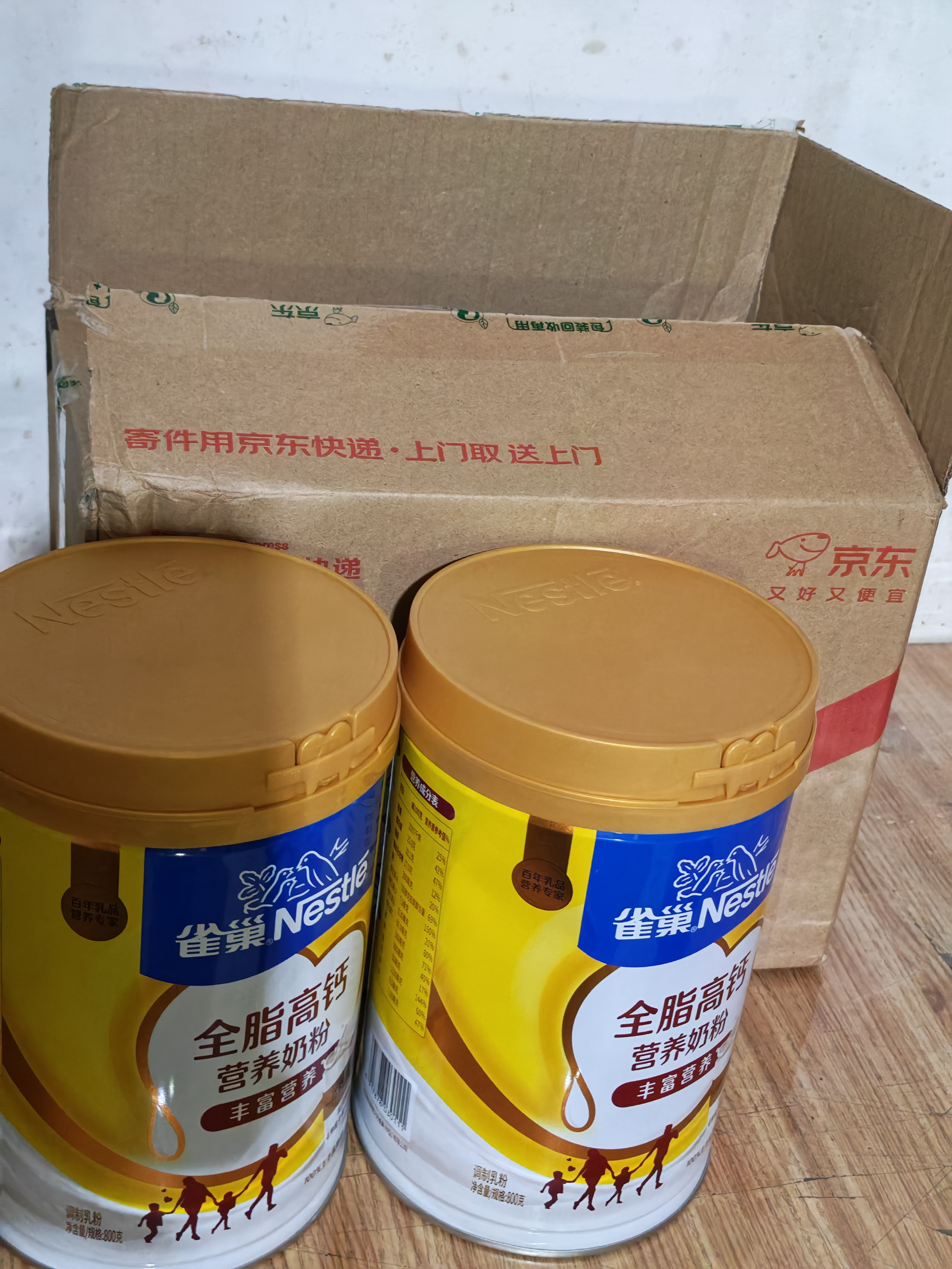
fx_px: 1760
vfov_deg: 39.7
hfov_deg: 30.3
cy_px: 634
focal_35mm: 48
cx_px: 476
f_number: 1.9
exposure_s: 1/25
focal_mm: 6.12
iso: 4000
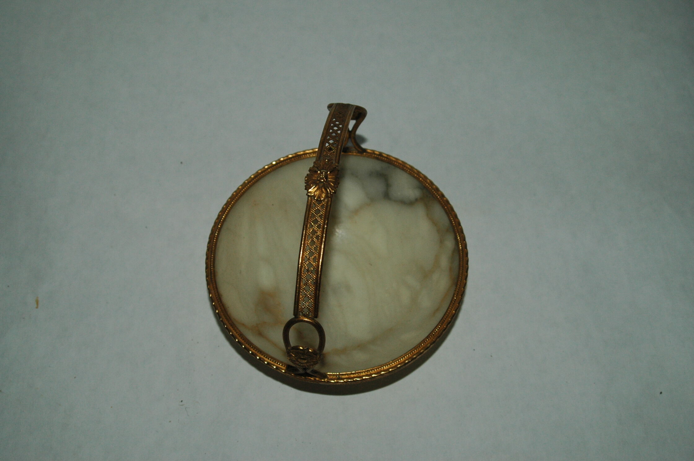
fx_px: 895
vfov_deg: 28.9
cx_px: 347
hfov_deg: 42.4
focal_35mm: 46
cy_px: 230
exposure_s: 1/125
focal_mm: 31
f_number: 7.1
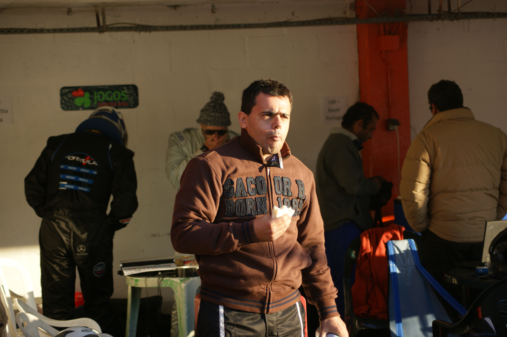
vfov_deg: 13.0
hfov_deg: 19.5
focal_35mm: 105
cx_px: 254
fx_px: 1478
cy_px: 168
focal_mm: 70
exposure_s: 1/160
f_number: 4.5
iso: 100
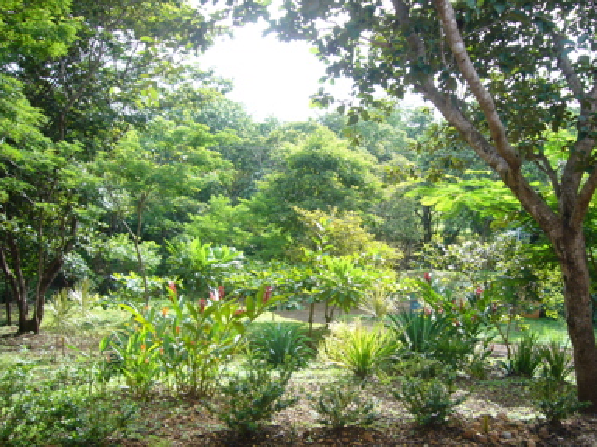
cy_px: 262
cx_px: 345
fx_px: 586
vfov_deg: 41.6
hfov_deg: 53.7
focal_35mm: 34
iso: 80
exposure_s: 1/125
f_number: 2.8
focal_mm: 4.6
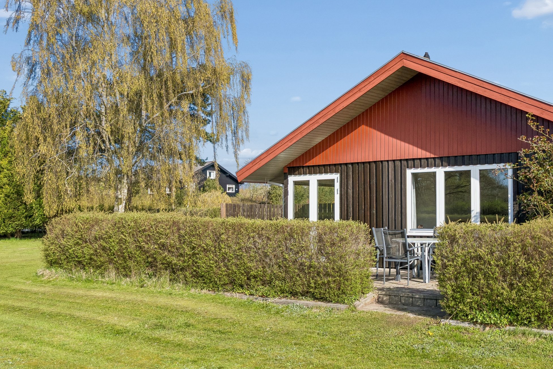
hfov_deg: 47.0
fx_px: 620
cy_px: 216
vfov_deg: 33.0
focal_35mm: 40
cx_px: 384
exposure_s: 1/640
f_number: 8
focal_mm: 17.5
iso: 250
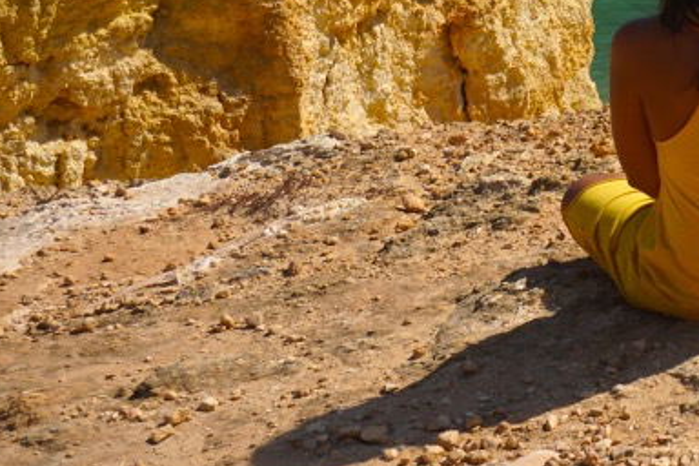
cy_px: -215
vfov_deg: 12.7
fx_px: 2000
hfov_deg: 17.8
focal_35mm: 103
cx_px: 1034
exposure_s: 1/1600
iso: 160
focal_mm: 22
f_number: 5.6
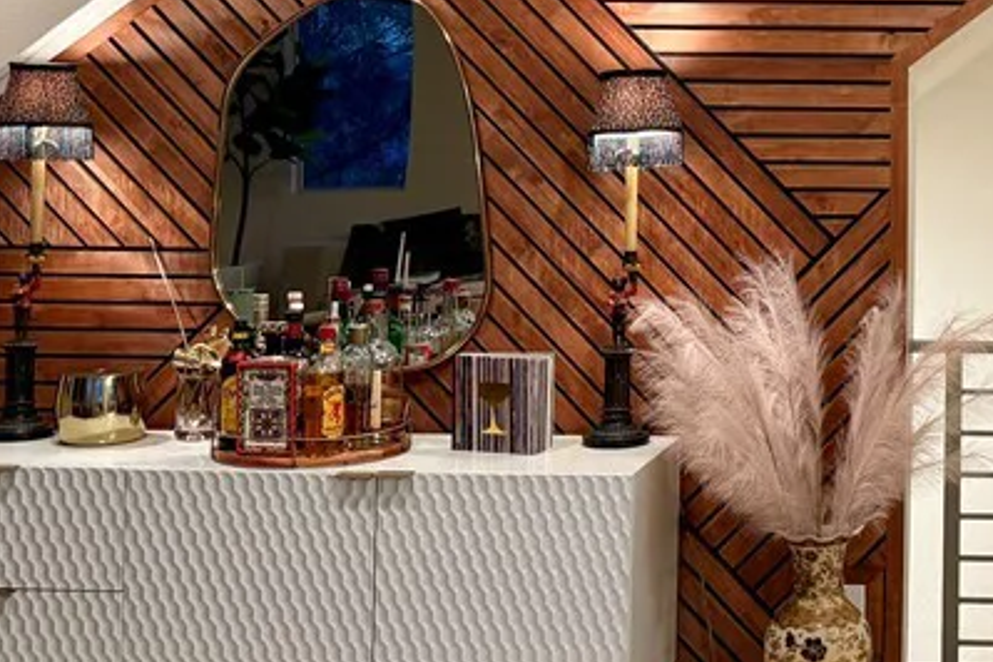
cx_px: 1013
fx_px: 1765
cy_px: 85
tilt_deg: +1.4
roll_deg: -0.7
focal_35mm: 64
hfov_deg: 29.2
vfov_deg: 20.9
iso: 250
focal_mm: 6.76
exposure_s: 1/60
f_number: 1.78
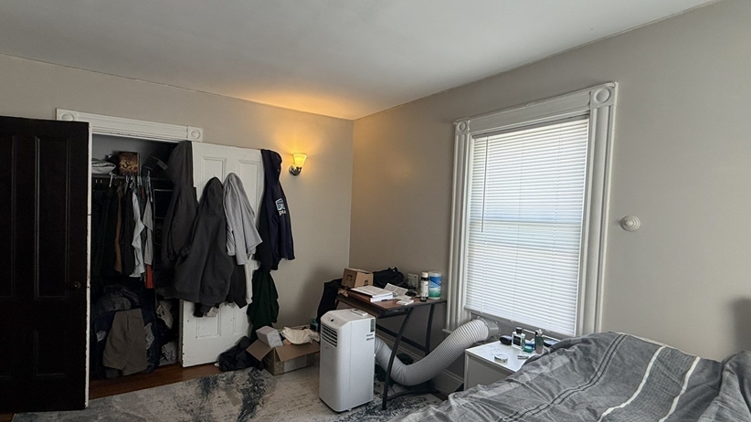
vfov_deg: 58.3
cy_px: 225
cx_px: 354
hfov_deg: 89.5
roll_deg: -2.4
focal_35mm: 19
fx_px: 378
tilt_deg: -2.5
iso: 160
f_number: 2.2
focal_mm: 2.22
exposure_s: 1/120
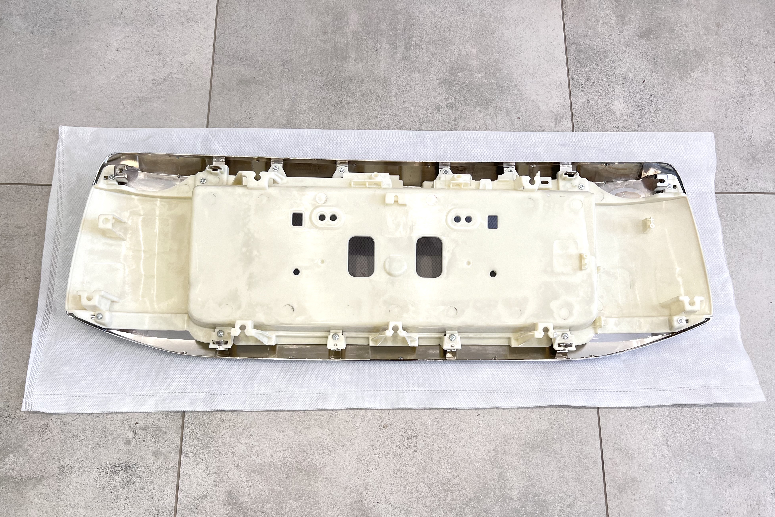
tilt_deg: -75.0
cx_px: 388
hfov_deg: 65.5
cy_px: 295
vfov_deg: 46.3
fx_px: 603
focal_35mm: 28
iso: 125
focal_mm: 5.7
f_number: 1.5
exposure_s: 1/100
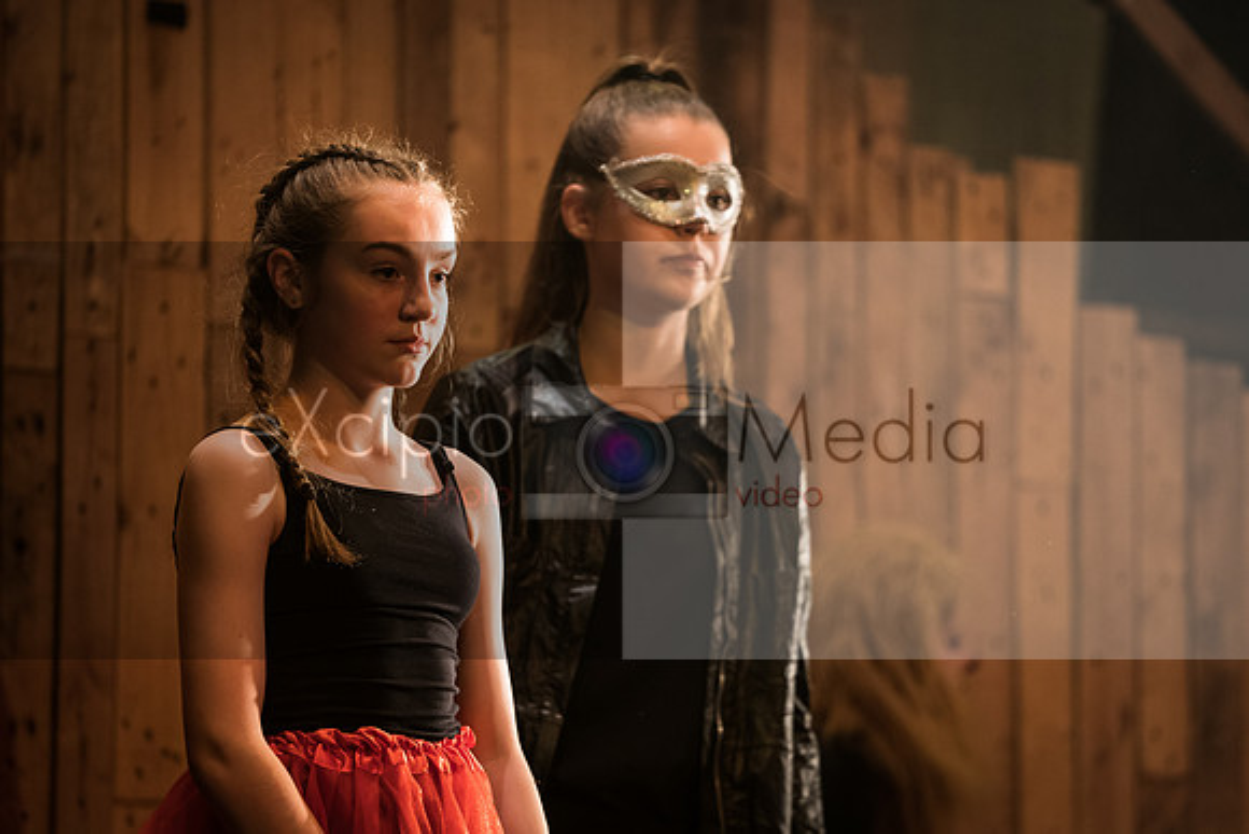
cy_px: 493
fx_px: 8818
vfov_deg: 5.4
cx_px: 709
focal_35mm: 254
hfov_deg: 8.1
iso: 1600
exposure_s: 1/125
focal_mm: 200
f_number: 2.8
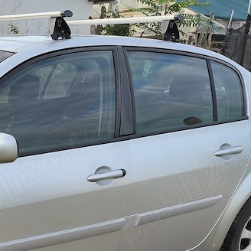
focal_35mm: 62
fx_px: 509
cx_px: -69
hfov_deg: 24.5
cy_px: 196
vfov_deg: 27.2
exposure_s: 1/212
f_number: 1.65
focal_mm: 6.14
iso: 50
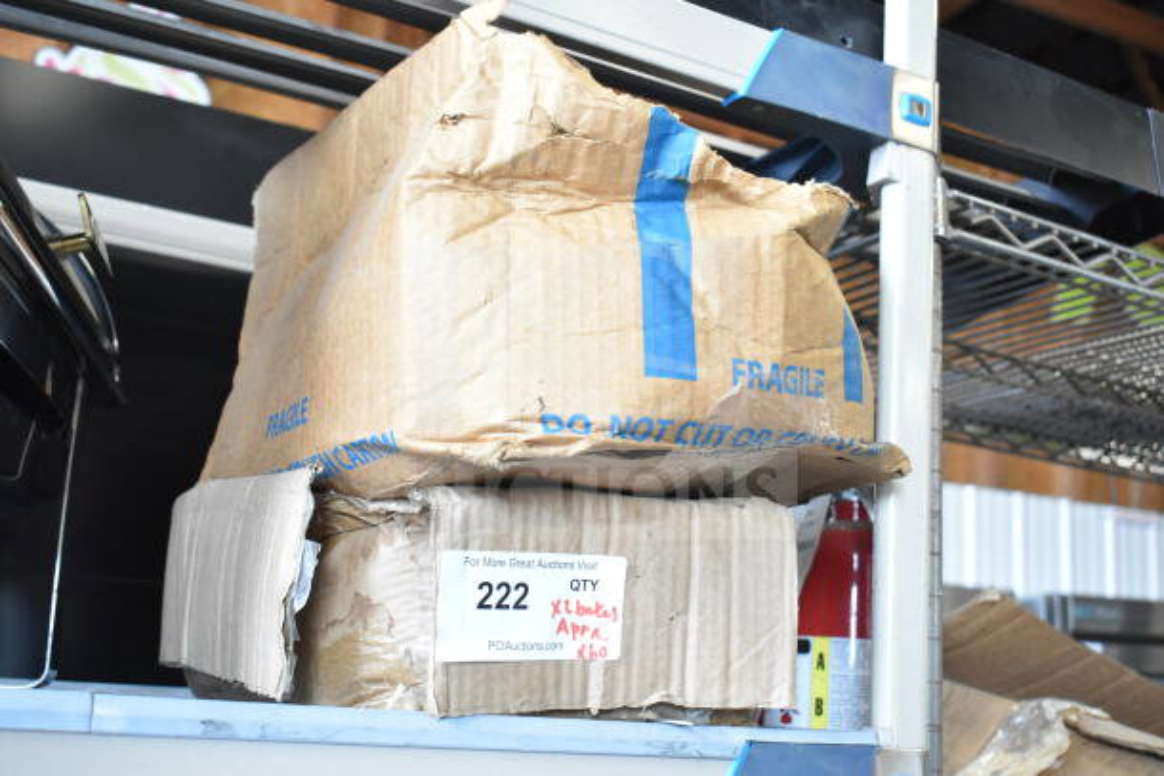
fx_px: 1358
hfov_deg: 46.4
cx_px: 582
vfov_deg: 31.9
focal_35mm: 42
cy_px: 388
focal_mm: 28
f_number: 5
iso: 1600
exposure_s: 1/100
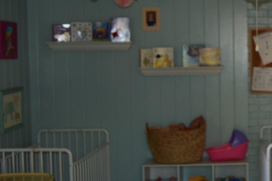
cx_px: 295
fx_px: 498
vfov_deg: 20.5
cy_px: 70
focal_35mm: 66
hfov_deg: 28.0
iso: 400
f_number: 4
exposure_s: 1/60
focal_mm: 18
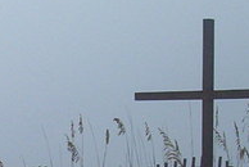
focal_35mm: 340
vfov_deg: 4.1
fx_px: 2355
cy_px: 177
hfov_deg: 6.0
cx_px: 28
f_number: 6.84
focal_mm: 10.76
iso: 100
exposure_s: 1/842
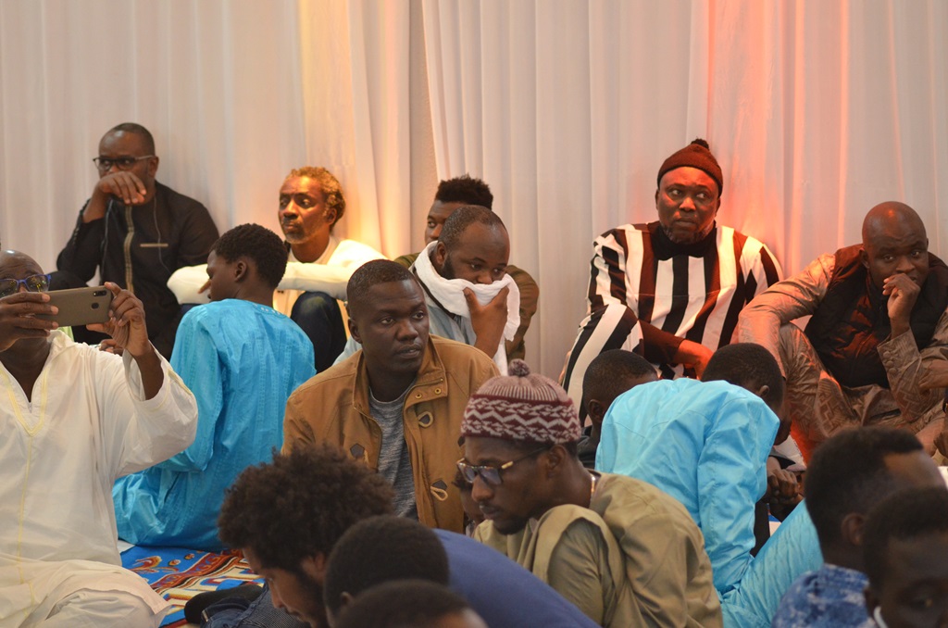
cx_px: 474
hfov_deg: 19.5
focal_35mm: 105
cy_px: 314
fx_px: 2759
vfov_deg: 13.0
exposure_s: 1/100
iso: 1600
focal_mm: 70
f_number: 4
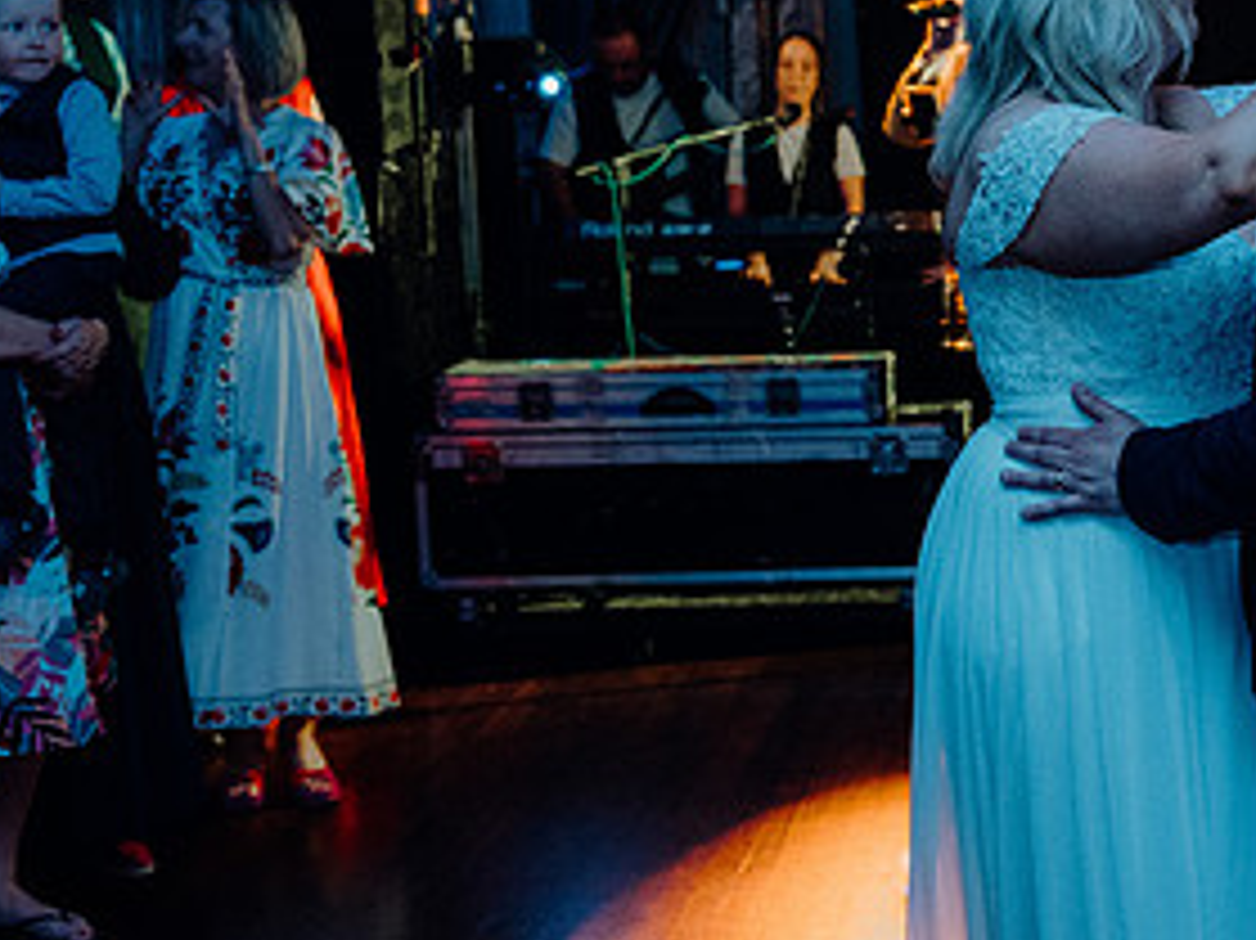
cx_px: 1279
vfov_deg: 18.4
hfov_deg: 23.3
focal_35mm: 80
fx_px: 2901
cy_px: 483
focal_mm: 40
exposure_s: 1/160
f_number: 3.5
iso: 2500
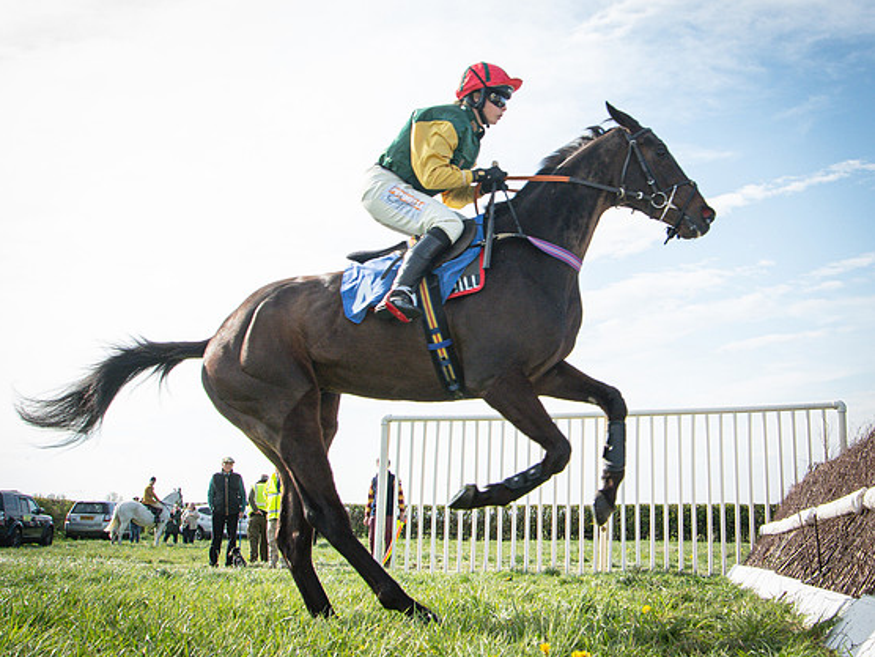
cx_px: 562
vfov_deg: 35.9
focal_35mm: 40
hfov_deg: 46.3
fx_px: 1011
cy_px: 279
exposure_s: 1/1100
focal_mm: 20
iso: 800
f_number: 8
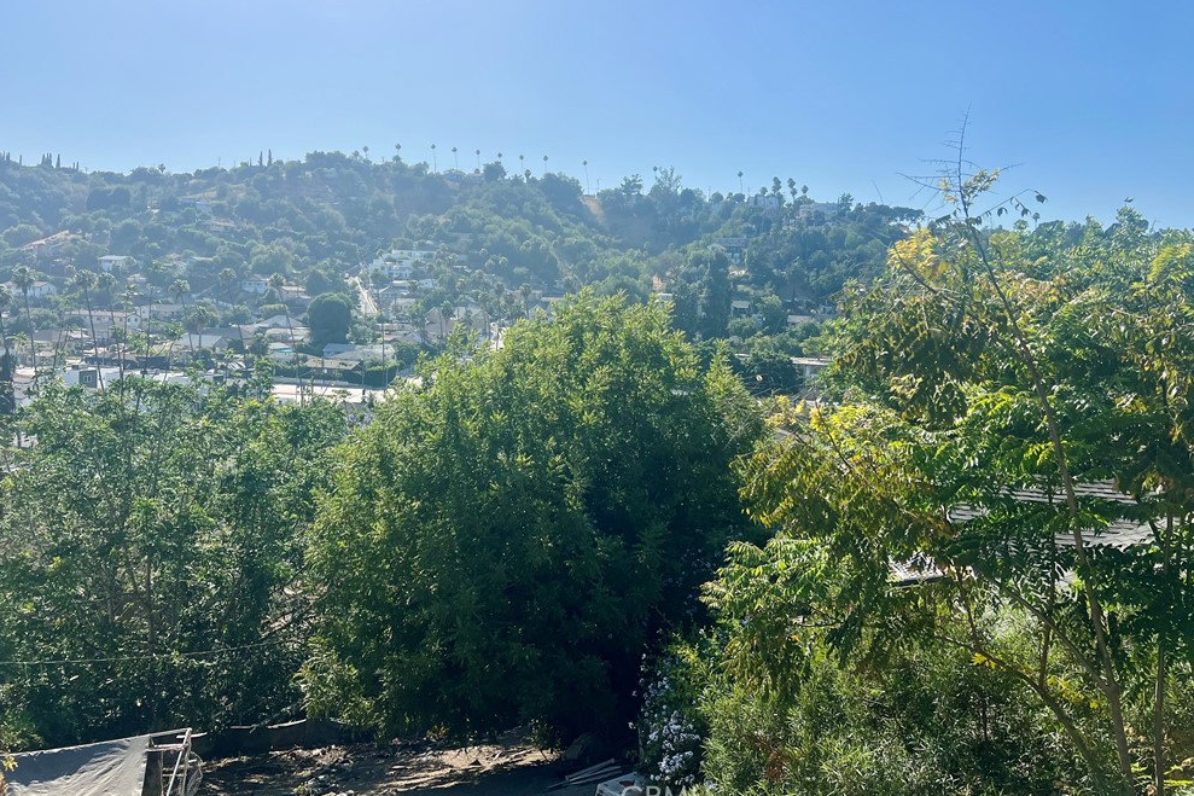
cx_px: 596
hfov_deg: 65.5
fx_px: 928
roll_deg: -2.0
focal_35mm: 28
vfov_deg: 46.3
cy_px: 350
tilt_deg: -2.1
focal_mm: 5.7
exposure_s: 1/6579
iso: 50
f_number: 1.5
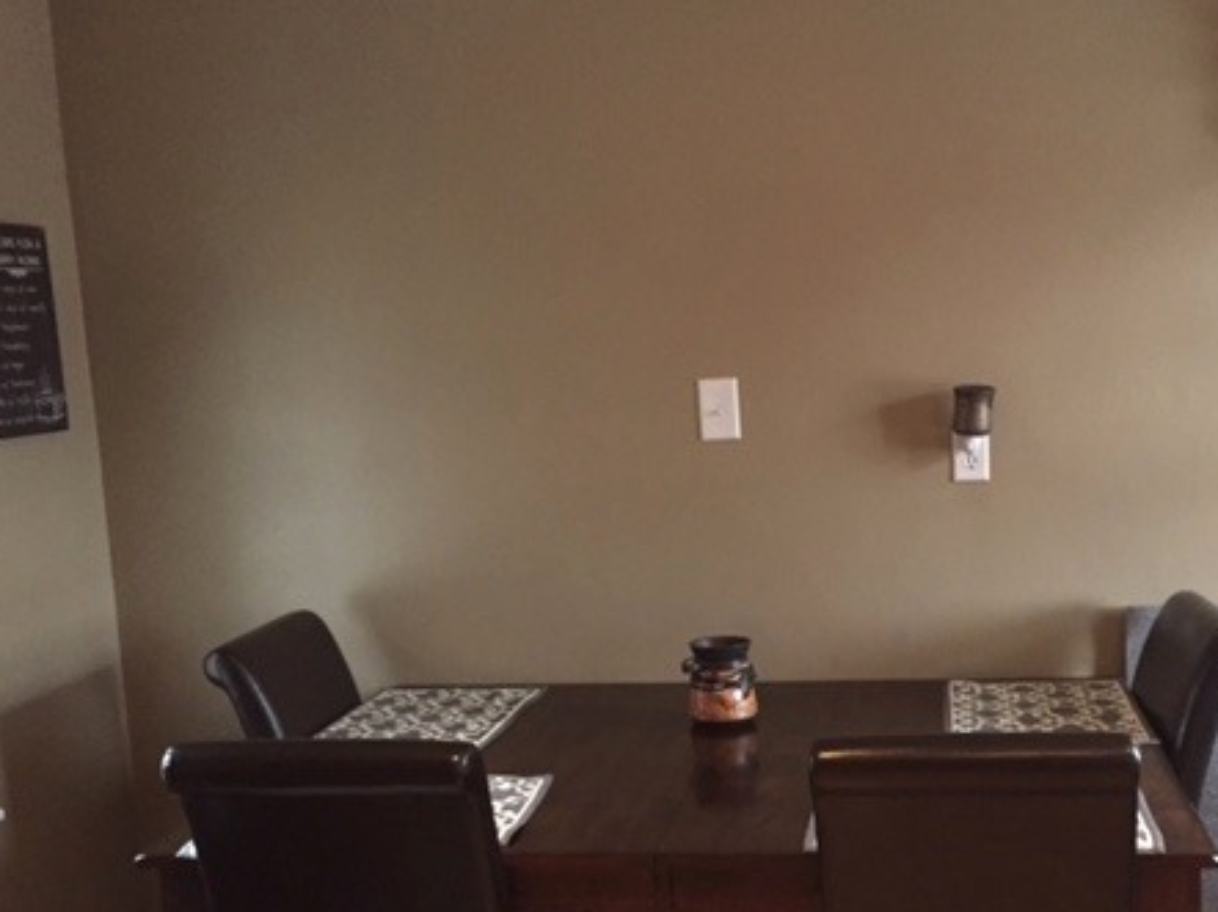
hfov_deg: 44.5
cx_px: 752
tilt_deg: -9.3
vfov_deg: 34.1
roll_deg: +1.9
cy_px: 590
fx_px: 1477
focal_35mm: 42
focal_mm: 4.15
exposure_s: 1/15
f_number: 2.2
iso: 250
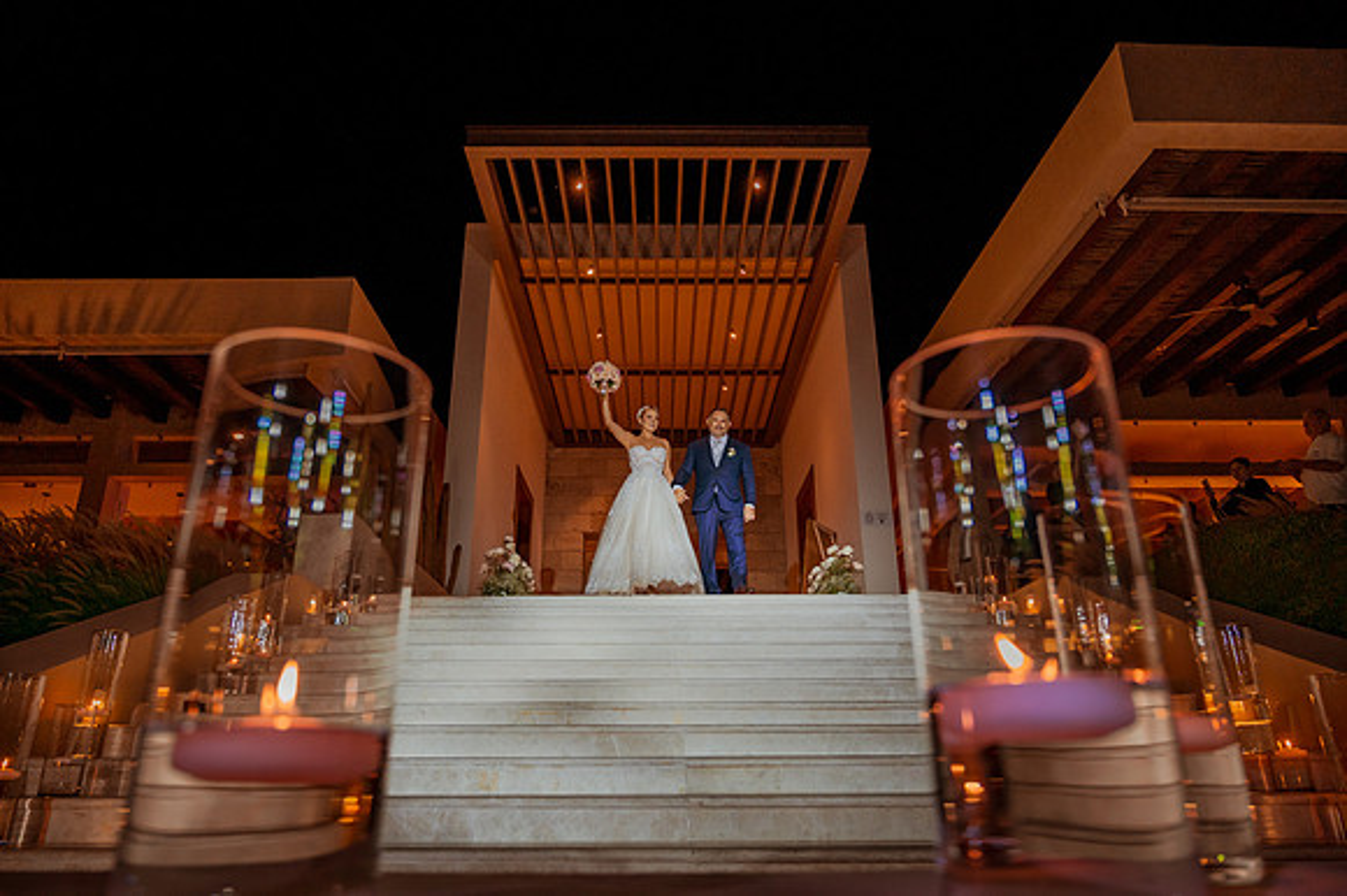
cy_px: 448
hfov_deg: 73.8
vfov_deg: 53.1
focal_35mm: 24
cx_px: 674
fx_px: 897
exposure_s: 1/250
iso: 1600
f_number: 4
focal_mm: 24
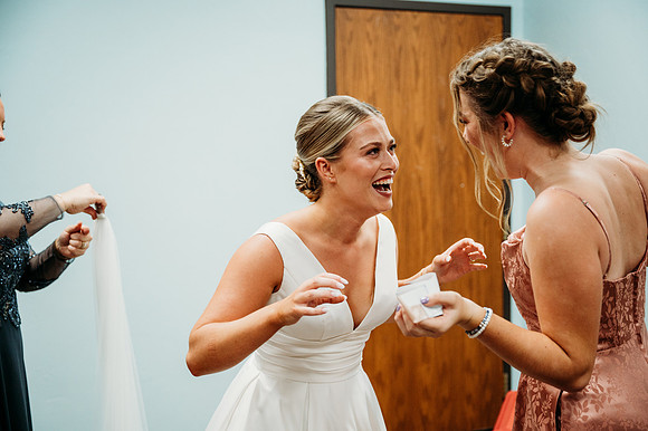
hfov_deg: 40.4
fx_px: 881
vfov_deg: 27.5
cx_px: 324
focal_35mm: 49
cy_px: 216
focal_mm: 49
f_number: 3.2
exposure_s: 1/320
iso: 2000
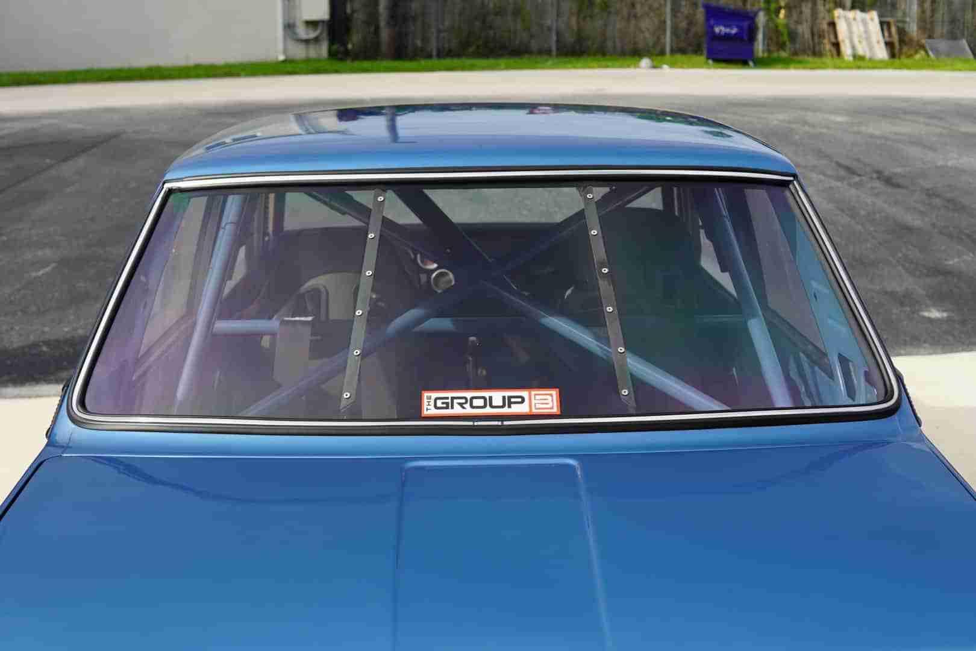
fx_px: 1220
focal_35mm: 45
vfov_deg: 29.9
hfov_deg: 43.6
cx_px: 488
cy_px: 326
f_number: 4.5
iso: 100
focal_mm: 30
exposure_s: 1/200
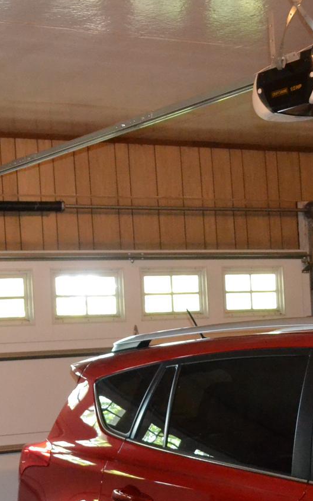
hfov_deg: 17.0
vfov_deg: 27.5
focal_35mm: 74
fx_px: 1010
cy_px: 362
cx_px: -40
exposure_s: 1/60
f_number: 3.8
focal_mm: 20
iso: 3200
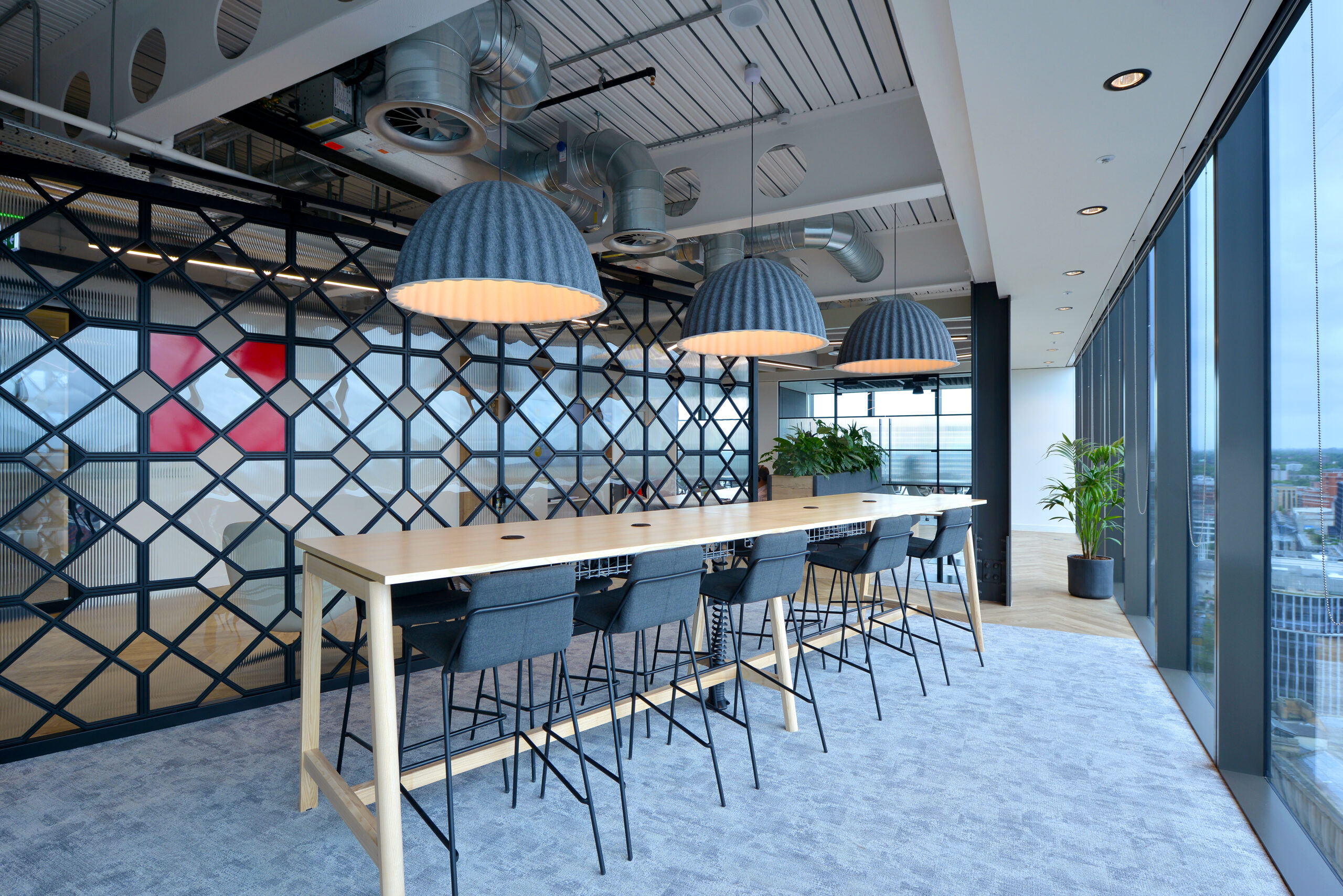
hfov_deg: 90.0
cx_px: 672
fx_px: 672
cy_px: 448
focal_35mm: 18
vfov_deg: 67.4
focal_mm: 18
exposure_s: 1/15
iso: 100
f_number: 5.6
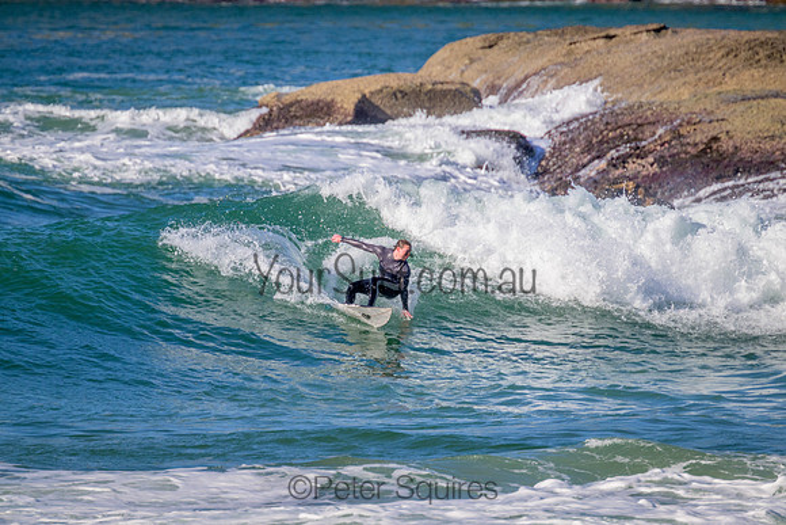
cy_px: 262
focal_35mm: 800
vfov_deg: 1.7
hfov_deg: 2.6
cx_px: 393
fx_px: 17470
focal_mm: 800
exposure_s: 1/2000
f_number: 11
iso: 1100
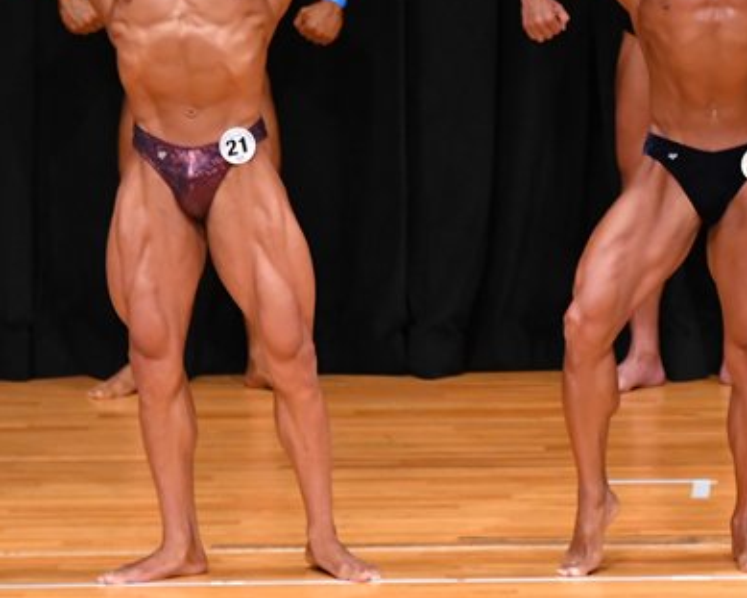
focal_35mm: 505
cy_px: 190
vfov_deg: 3.1
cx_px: 710
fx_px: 11162
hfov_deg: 3.8
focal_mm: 180
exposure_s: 1/400
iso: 4000
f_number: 5.6
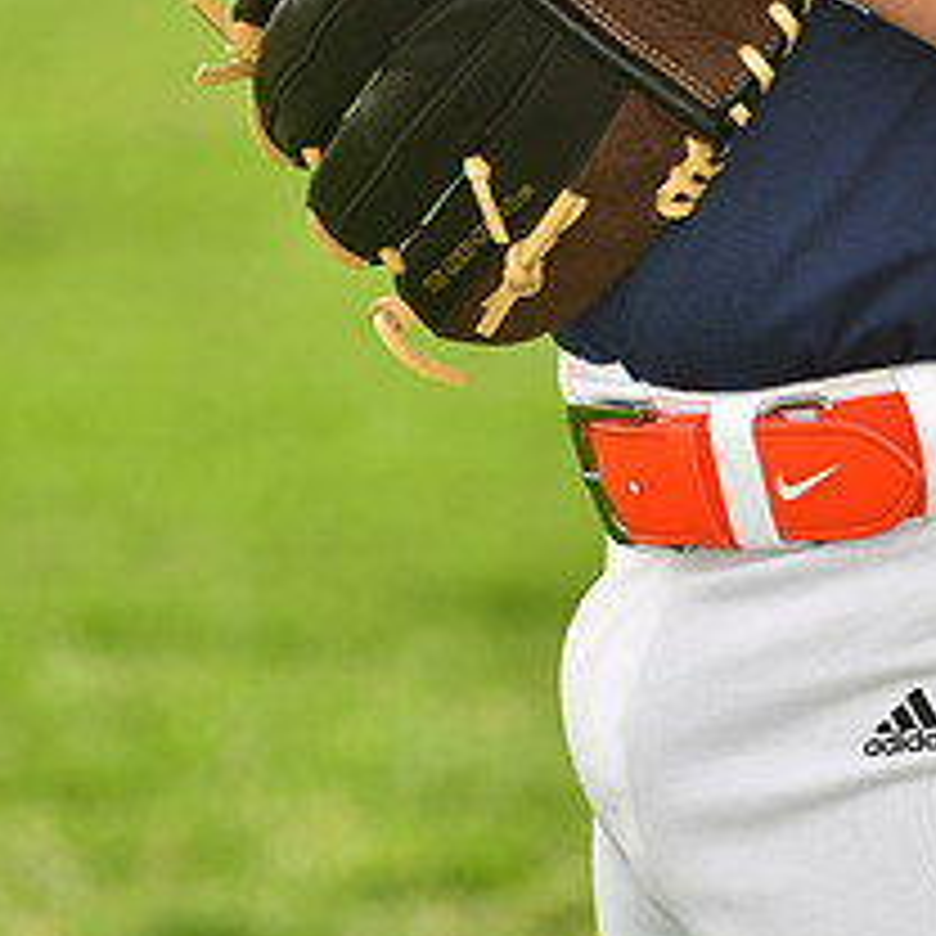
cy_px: -320
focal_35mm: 568
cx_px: 781
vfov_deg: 3.1
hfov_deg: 3.1
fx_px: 17376
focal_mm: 160
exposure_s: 1/500
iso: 200
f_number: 5
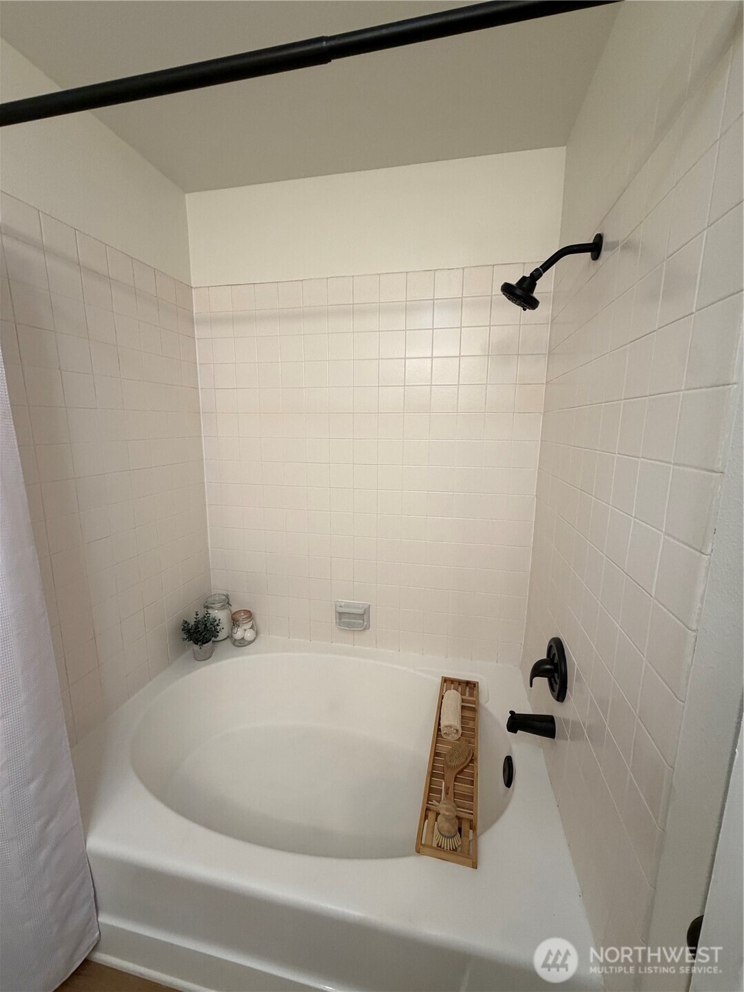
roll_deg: -0.9
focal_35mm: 14
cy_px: 496
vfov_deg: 102.1
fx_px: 401
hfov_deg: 85.7
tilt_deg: -10.1
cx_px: 372
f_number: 2.2
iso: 200
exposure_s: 1/60
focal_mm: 2.22
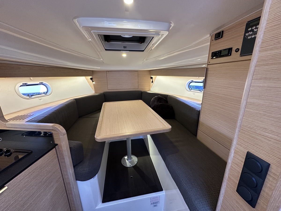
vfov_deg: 85.7
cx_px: 140
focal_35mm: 14
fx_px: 114
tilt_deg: -13.2
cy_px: 106
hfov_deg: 102.1
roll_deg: +0.5
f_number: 2.2
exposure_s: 1/99
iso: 320
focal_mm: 2.22
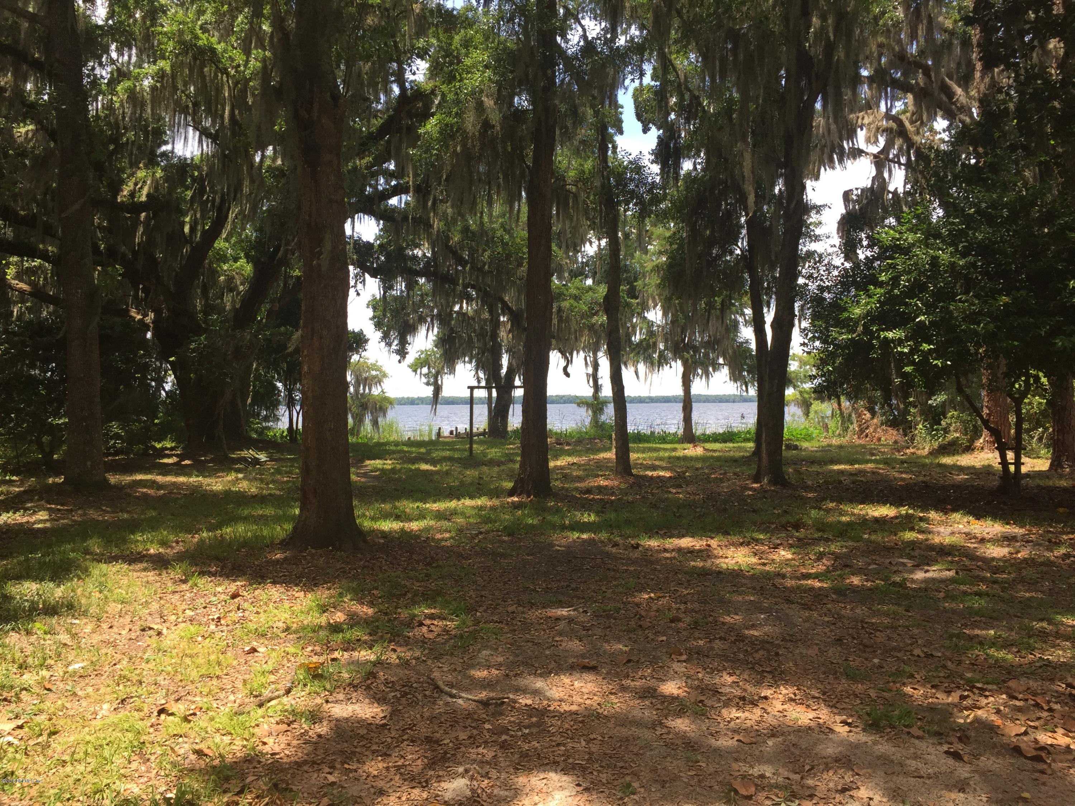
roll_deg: -0.9
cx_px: 538
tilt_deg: -0.4
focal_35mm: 29
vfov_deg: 48.2
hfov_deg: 61.7
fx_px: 901
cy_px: 403
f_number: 2.2
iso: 32
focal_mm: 4.15
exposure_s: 1/608
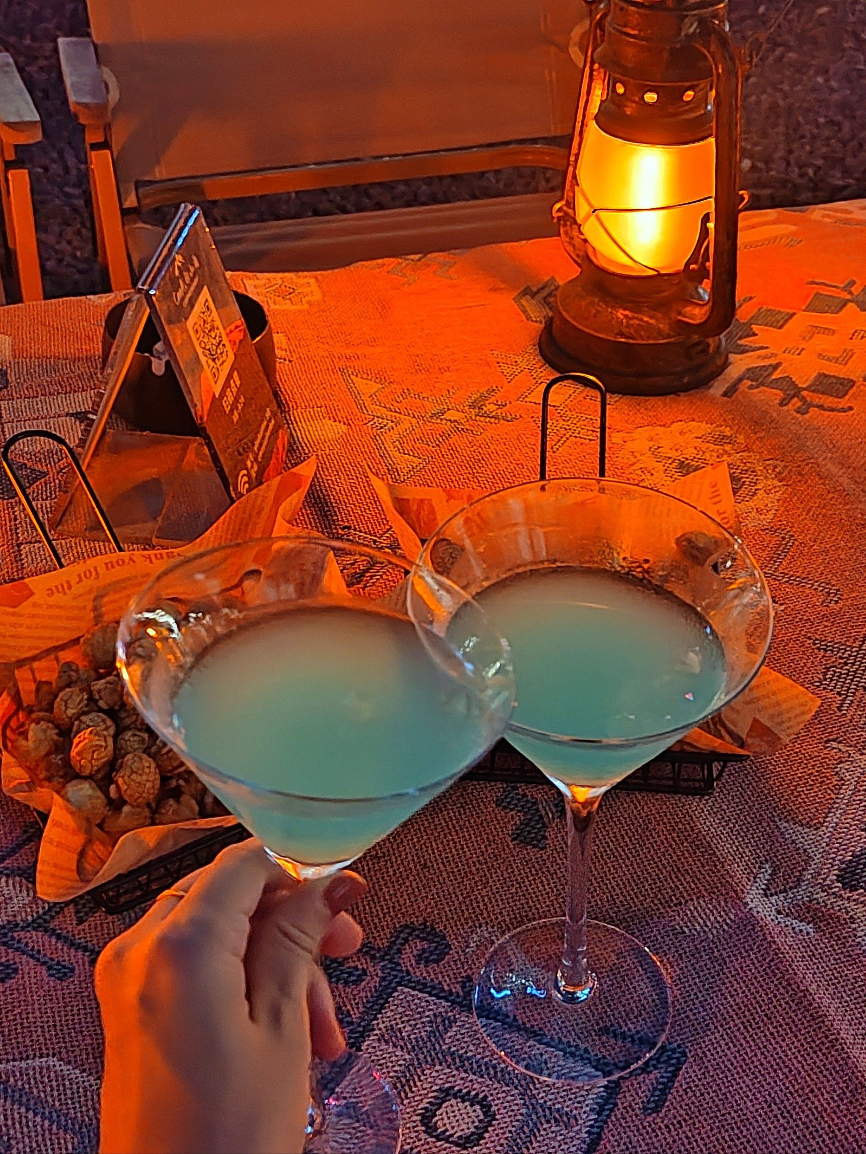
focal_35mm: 46
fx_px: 1535
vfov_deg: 41.2
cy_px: 577
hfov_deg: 31.5
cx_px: 433
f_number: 1.9
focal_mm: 5.52
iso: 6212
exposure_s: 1/10
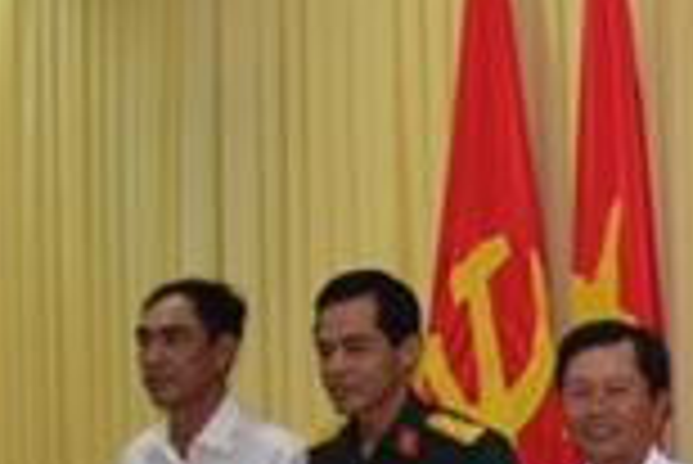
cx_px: 1318
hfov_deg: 15.3
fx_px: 2158
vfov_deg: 12.2
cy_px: 306
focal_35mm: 112
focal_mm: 18
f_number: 4.5
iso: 800
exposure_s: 1/80
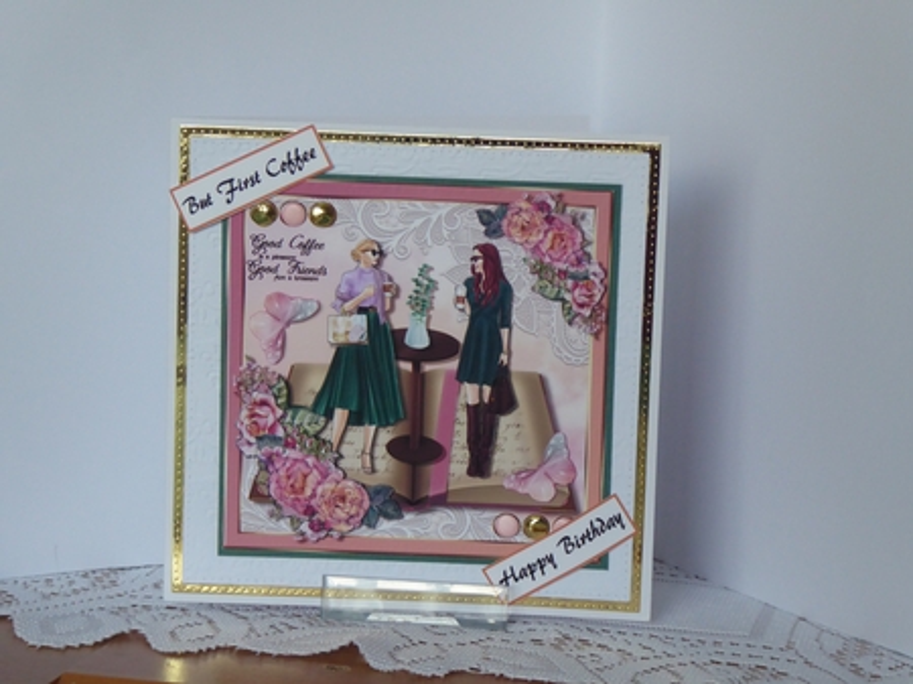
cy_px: 342
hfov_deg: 20.0
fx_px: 2583
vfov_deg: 15.1
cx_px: 456
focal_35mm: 98
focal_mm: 16.1
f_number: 4.9
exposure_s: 1/50
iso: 400
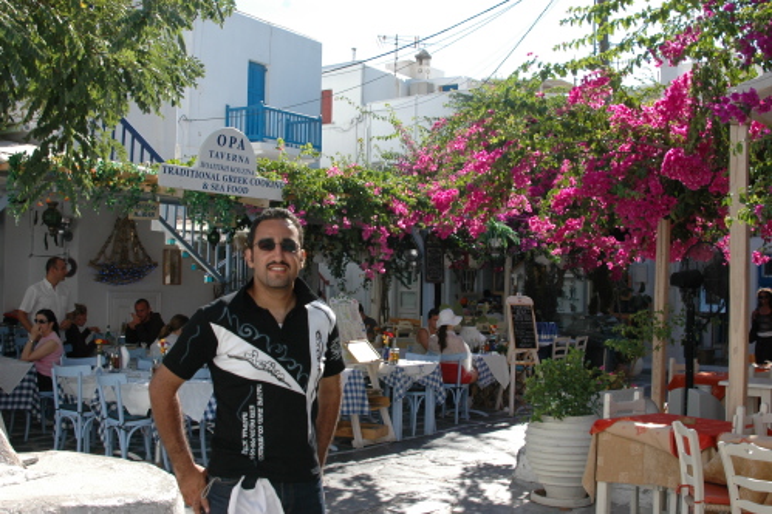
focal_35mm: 42
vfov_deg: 31.9
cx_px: 386
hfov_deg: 46.4
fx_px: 900
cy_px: 257
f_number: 8
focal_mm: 28
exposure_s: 1/250
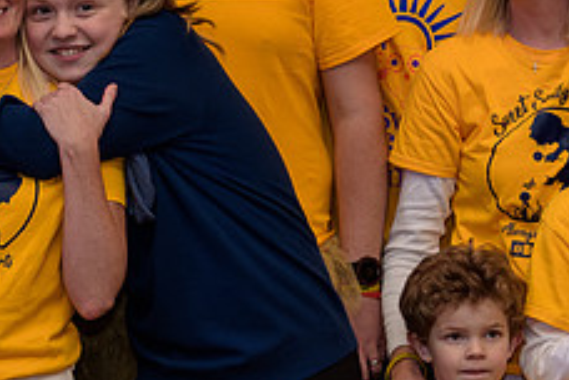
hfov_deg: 12.3
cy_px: 161
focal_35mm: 165
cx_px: -17
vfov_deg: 8.3
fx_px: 2608
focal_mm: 65
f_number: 4
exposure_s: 1/125
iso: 800
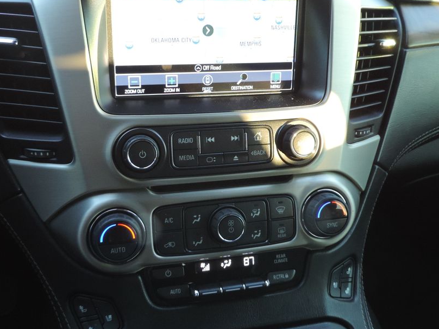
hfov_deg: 49.0
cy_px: 148
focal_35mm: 38
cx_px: 223
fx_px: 482
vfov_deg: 37.7
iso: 280
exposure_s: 1/30
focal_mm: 4.3
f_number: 3
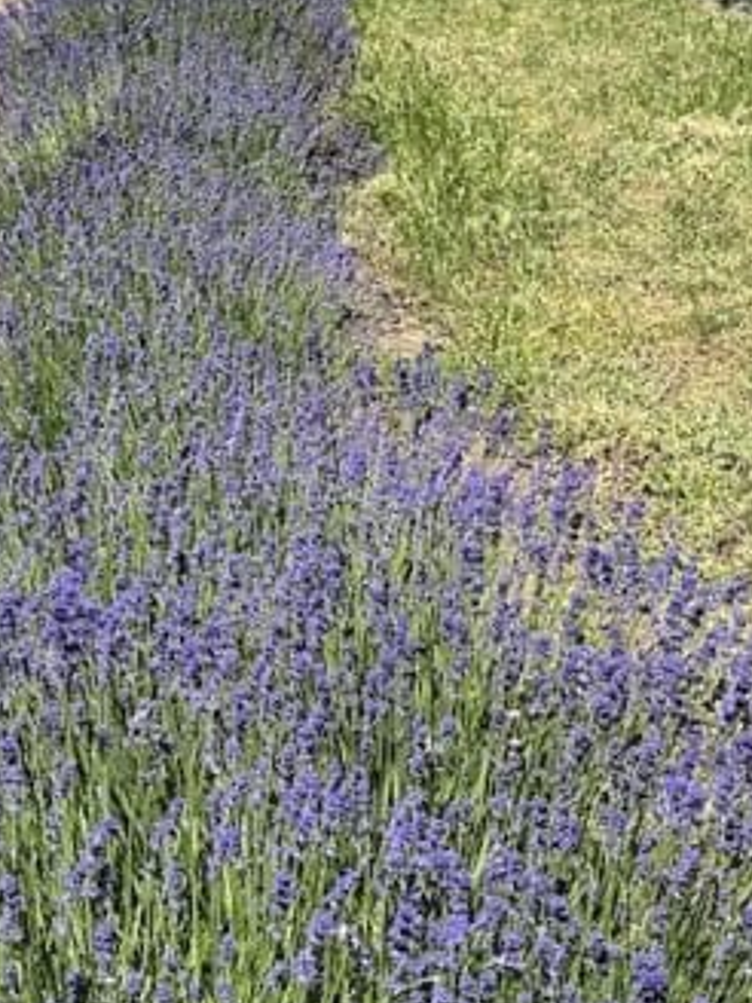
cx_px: 275
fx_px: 2172
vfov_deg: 25.4
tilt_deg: -12.7
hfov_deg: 19.6
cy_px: 162
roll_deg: +1.5
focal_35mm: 75
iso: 80
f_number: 1.78
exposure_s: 1/3247
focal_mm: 6.86
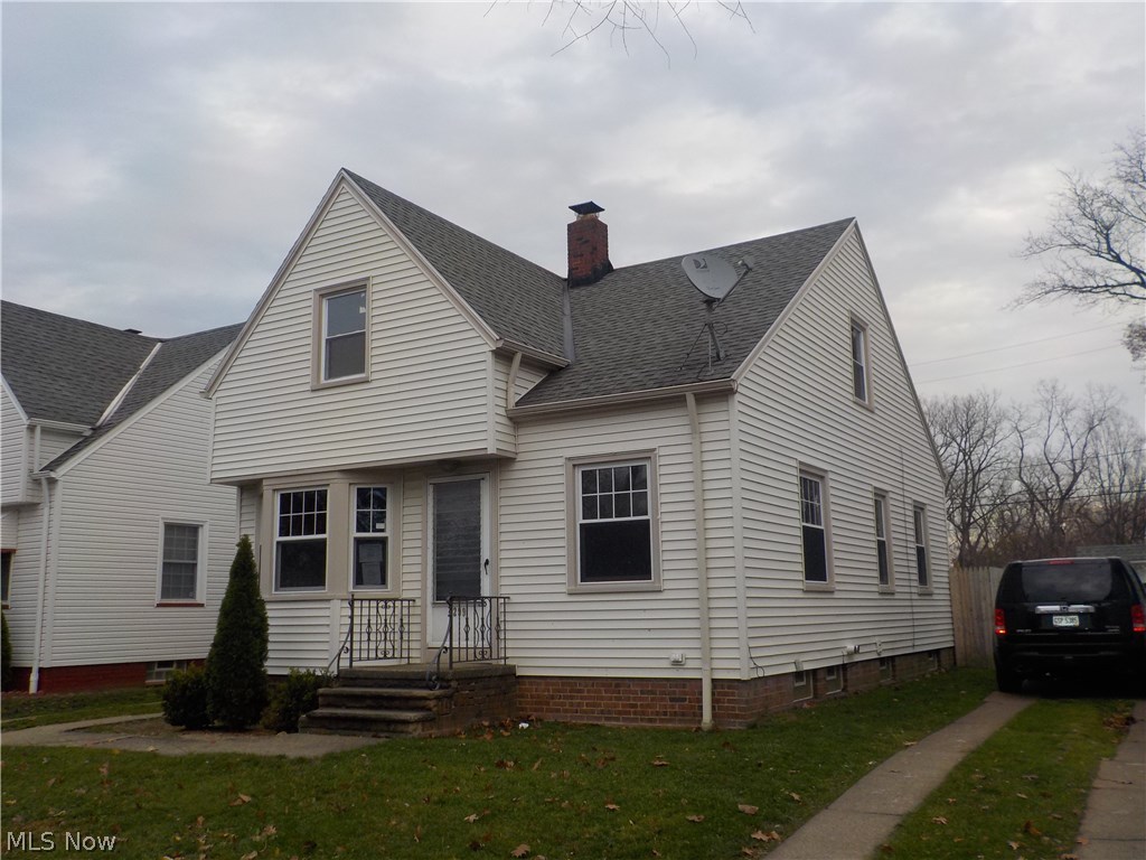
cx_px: 573
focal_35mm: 30
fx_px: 993
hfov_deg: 60.0
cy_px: 430
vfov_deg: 46.8
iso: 125
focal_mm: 4.1
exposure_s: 1/100
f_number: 3.3
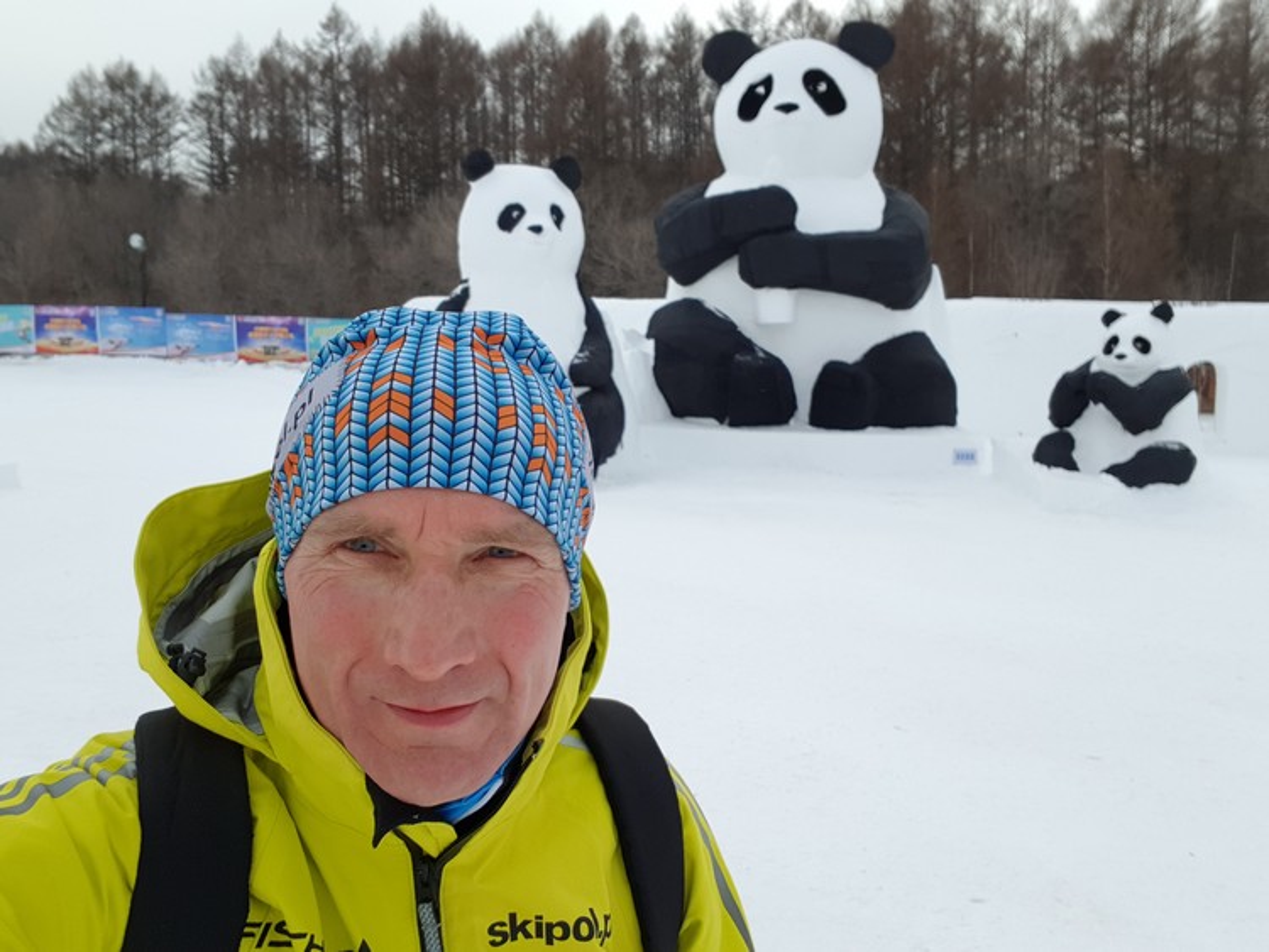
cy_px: 476
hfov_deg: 69.4
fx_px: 917
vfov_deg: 54.9
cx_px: 634
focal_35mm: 25
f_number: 1.7
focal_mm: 2.95
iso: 40
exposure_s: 1/990
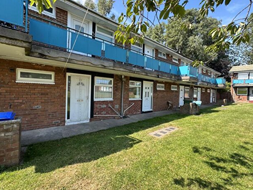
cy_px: 93
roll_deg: -2.1
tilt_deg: -0.6
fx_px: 117
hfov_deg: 94.3
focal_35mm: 16
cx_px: 116
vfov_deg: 78.0
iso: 40
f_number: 2.2
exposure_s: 1/337
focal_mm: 2.22
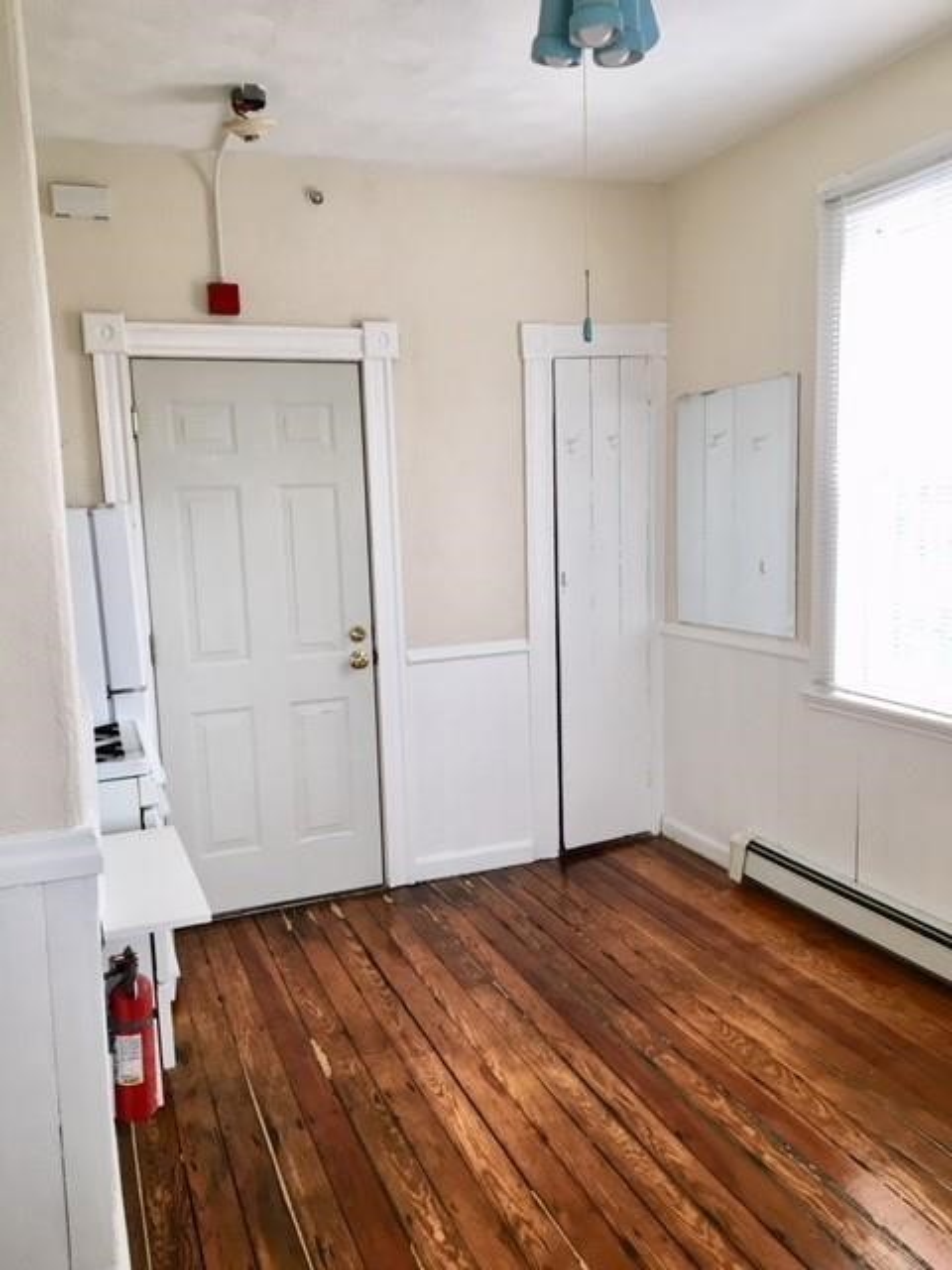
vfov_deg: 61.7
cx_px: 476
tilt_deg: -7.8
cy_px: 635
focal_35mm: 29
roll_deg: +3.3
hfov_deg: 48.2
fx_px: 1063
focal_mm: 4.15
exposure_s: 1/30
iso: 40
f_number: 2.2
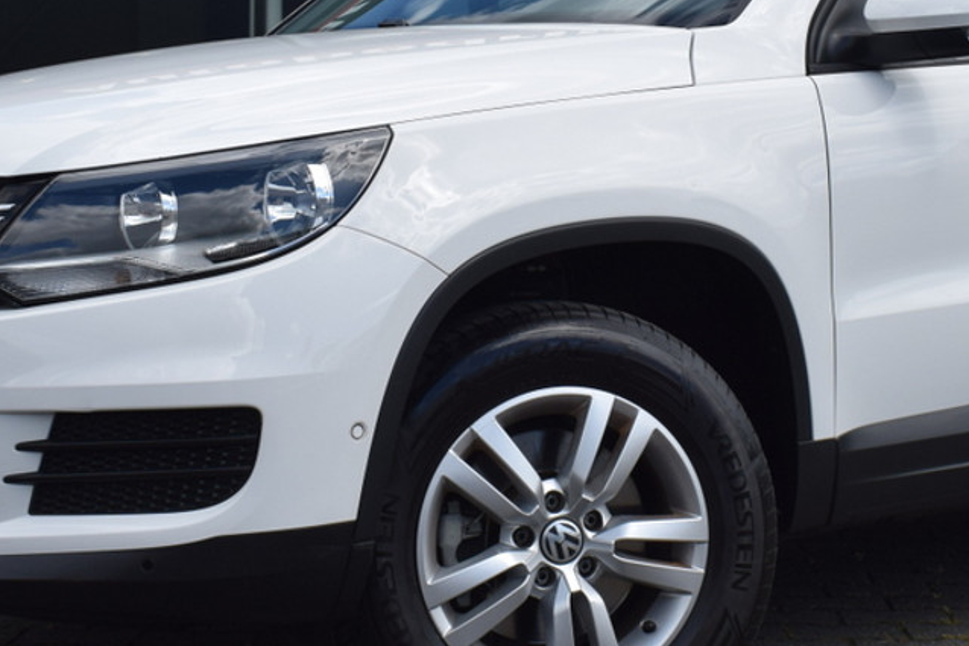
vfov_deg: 17.0
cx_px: 588
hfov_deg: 25.6
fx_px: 2126
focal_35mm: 79
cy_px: 78
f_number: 9
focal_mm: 24
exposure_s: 1/320
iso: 200
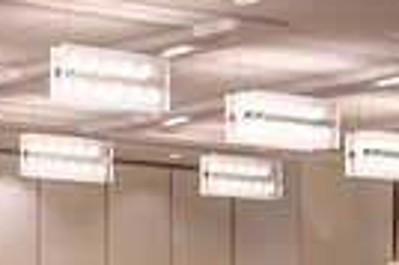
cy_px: 452
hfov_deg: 11.6
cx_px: -94
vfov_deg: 7.7
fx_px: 1926
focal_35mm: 174
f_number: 2.8
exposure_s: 1/100
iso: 1600
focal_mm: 35
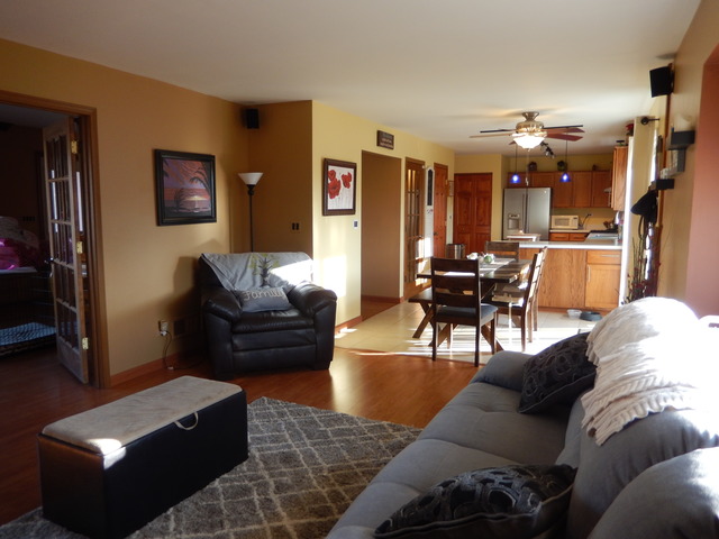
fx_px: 519
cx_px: 360
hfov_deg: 69.4
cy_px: 270
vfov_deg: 54.9
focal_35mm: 25
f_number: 3.4
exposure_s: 1/30
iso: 125
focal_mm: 4.5
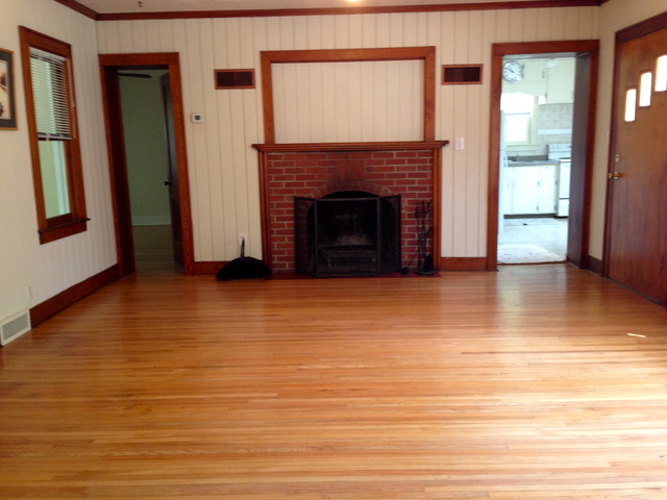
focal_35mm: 33
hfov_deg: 55.4
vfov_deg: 42.9
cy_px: 250
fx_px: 636
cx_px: 334
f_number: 2.4
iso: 100
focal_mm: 4.12
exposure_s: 1/20
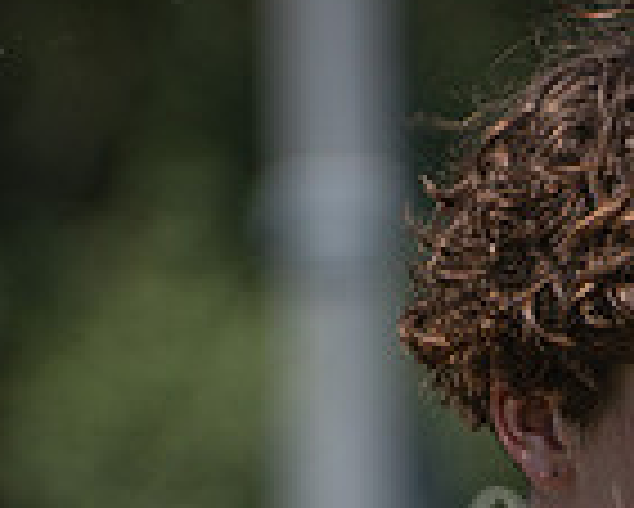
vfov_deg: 1.7
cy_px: 800
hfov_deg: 2.1
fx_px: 16880
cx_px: 825
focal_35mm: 899
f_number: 4
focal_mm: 200
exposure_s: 1/2500
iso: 400
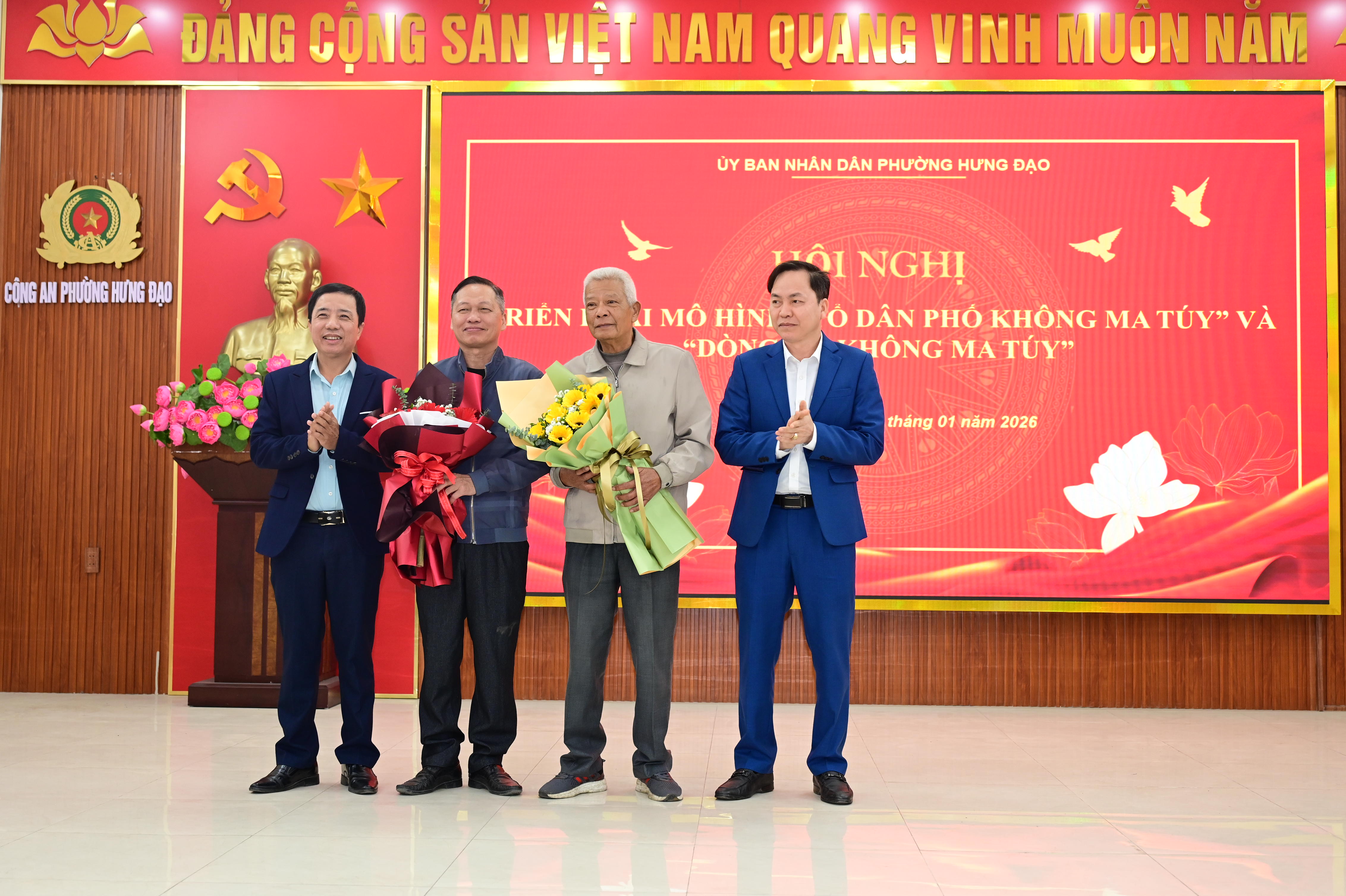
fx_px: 1645
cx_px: 673
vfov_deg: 30.5
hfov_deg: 44.5
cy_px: 448
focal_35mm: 44
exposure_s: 1/160
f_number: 4
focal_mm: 44
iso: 1600
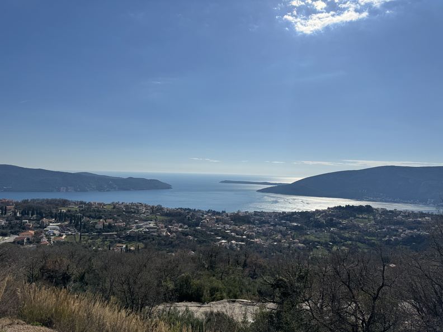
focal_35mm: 24
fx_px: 307
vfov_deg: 56.8
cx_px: 222
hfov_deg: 71.6
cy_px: 166
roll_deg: -1.9
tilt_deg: +0.8
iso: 100
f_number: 1.78
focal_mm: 6.86
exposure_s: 1/20000
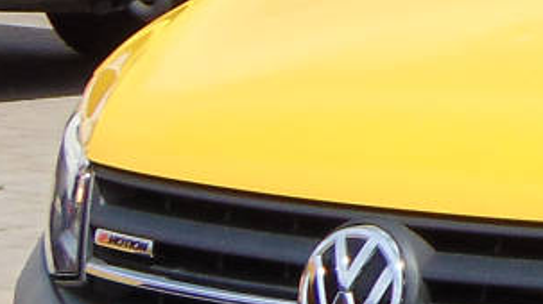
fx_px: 4144
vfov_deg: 4.2
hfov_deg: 7.1
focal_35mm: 288
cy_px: 41
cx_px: 1211
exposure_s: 1/1000
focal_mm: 9
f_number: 3.5
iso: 80
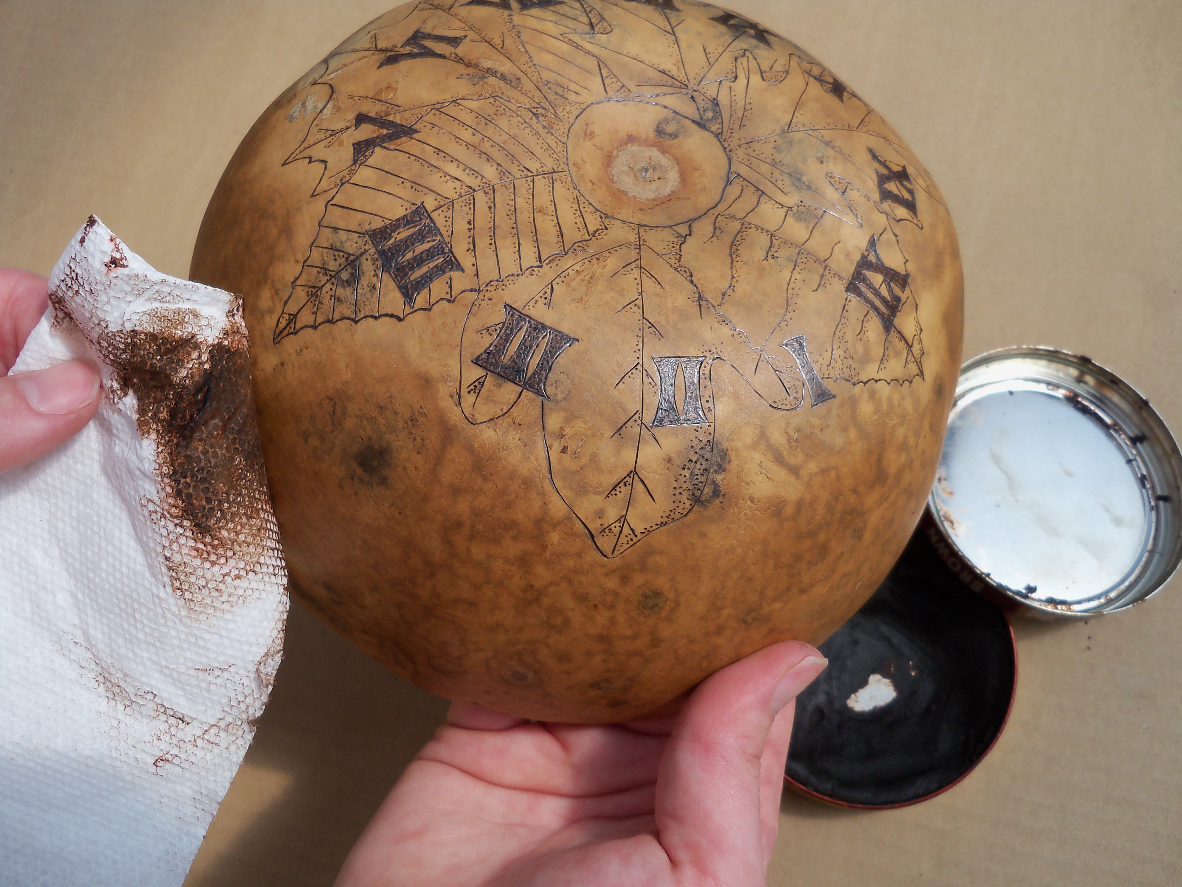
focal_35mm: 35
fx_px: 1195
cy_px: 444
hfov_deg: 52.6
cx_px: 591
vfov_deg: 40.7
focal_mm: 6.2
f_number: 3.5
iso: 80
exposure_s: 1/800
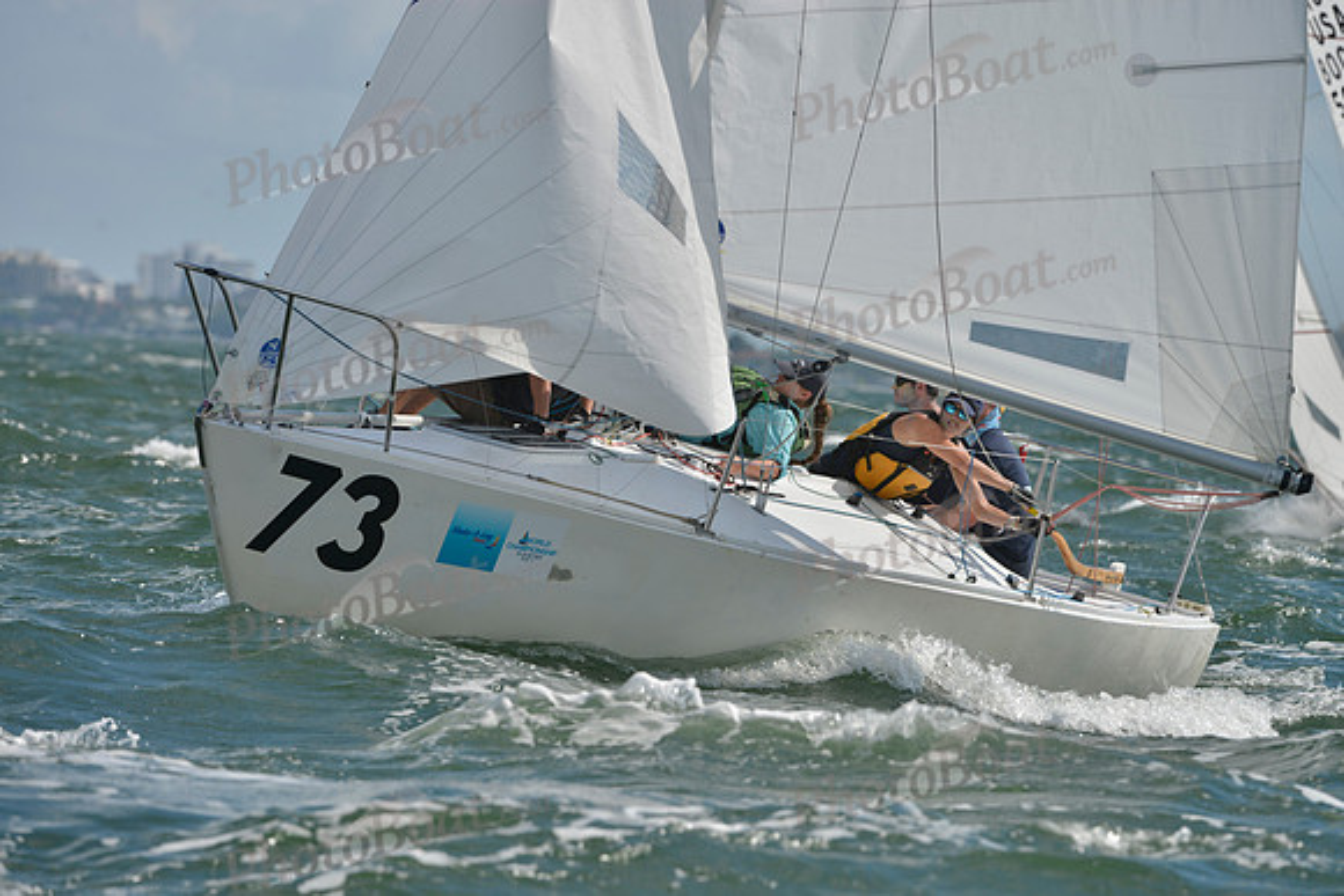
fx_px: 13443
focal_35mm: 360
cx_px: 672
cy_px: 448
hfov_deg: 5.7
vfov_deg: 3.8
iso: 200
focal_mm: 360
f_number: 8
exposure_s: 1/1000
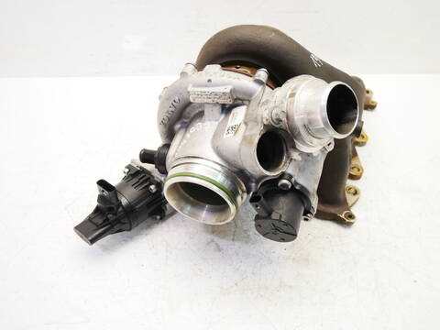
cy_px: 165
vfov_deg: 46.8
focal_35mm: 30
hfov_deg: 60.0
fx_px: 381
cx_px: 220
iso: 640
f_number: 3.7
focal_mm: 15
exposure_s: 1/60
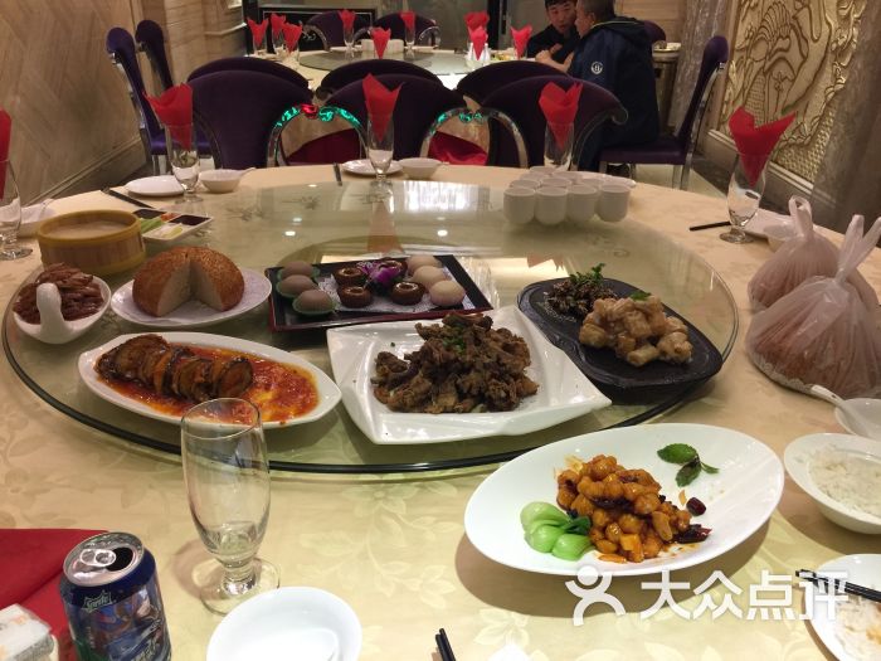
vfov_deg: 48.2
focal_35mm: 29
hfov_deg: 61.7
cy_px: 330
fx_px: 738
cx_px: 440
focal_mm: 4.15
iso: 64
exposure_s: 1/33
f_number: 2.2
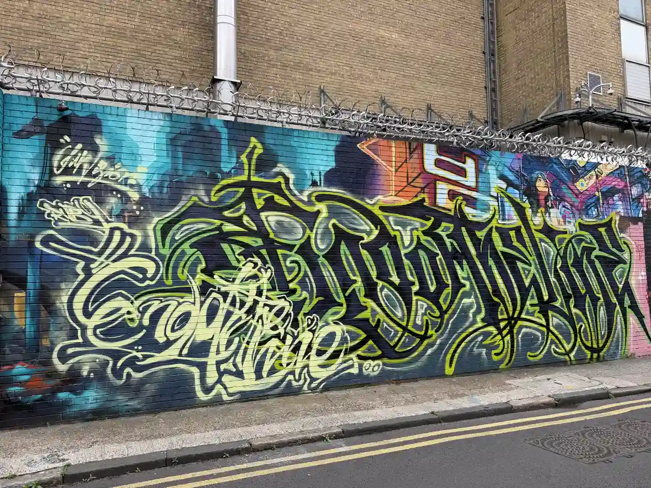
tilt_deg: +4.7
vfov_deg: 56.8
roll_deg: +0.7
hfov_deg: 71.6
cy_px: 244
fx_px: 451
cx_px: 326
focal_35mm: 24
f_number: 1.78
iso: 80
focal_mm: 6.76
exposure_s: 1/796
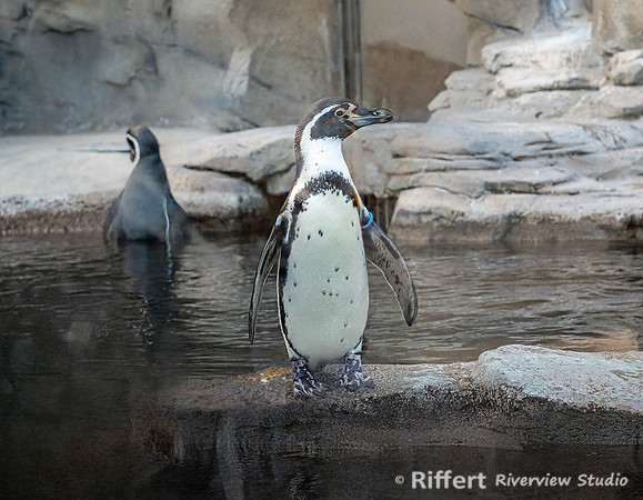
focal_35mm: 115
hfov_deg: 16.8
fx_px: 2171
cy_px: 228
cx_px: 326
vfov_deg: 13.1
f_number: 8
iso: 900
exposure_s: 1/160
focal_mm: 70
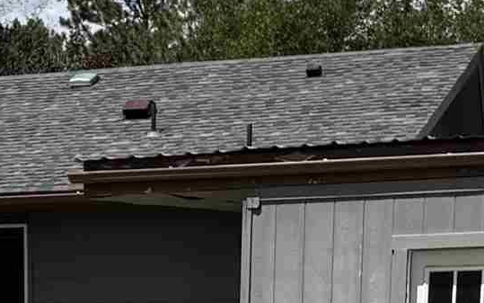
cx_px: -47
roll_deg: +0.5
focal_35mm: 145
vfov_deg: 8.5
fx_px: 1913
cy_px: 644
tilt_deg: -9.5
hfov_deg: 14.1
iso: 80
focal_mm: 6.76
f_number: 1.78
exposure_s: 1/5714
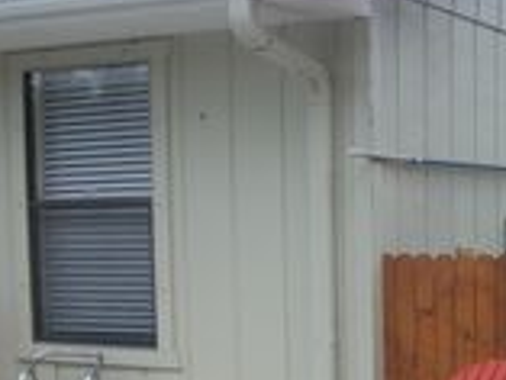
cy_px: 345
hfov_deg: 24.5
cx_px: 535
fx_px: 1097
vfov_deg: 19.3
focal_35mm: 75
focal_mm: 5.7
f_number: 8.8
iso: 80
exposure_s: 1/100
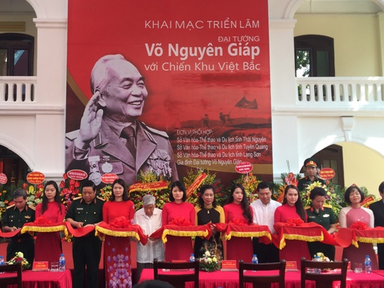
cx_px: 156
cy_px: 134
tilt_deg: +7.0
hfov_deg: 43.7
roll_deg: -1.4
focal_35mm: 43
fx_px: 477
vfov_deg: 33.6
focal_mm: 4.15
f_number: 2.2
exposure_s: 1/170
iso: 32
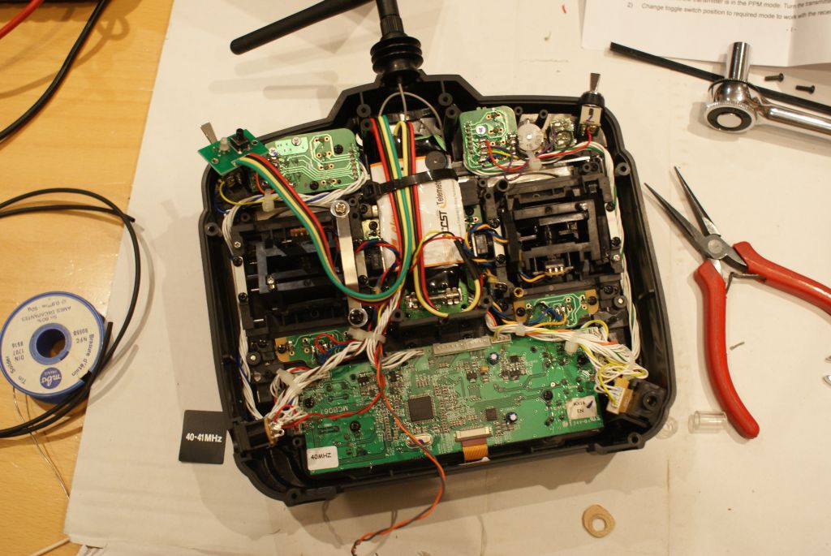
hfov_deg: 49.5
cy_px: 278
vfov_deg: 34.3
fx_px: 901
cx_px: 416
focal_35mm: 39
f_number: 4.5
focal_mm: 26
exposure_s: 1/10
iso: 400
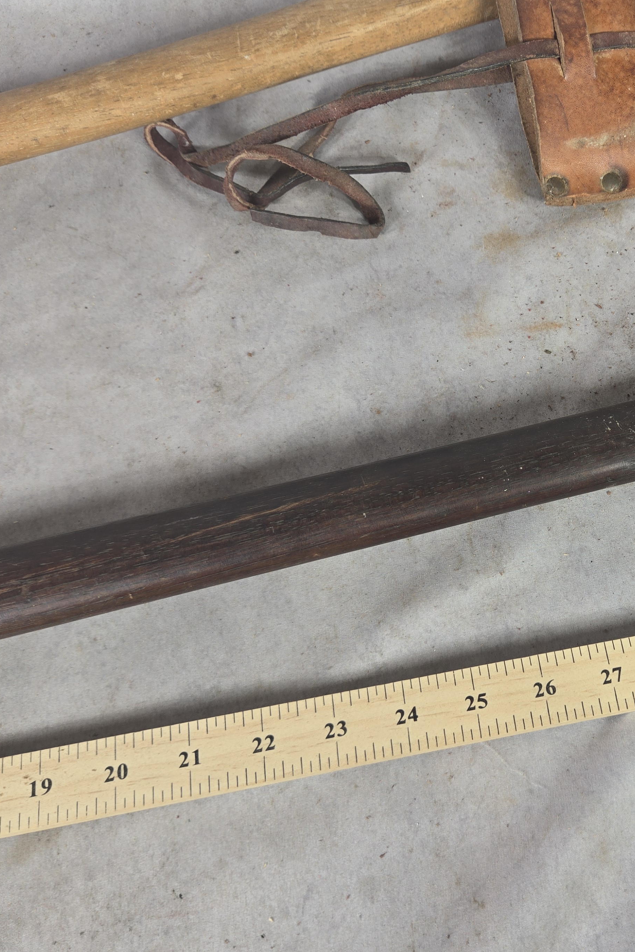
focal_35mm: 35
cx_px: 559
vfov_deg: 54.4
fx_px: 926
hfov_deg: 35.8
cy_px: 506
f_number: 1.8
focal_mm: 5.4
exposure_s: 1/120
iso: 32
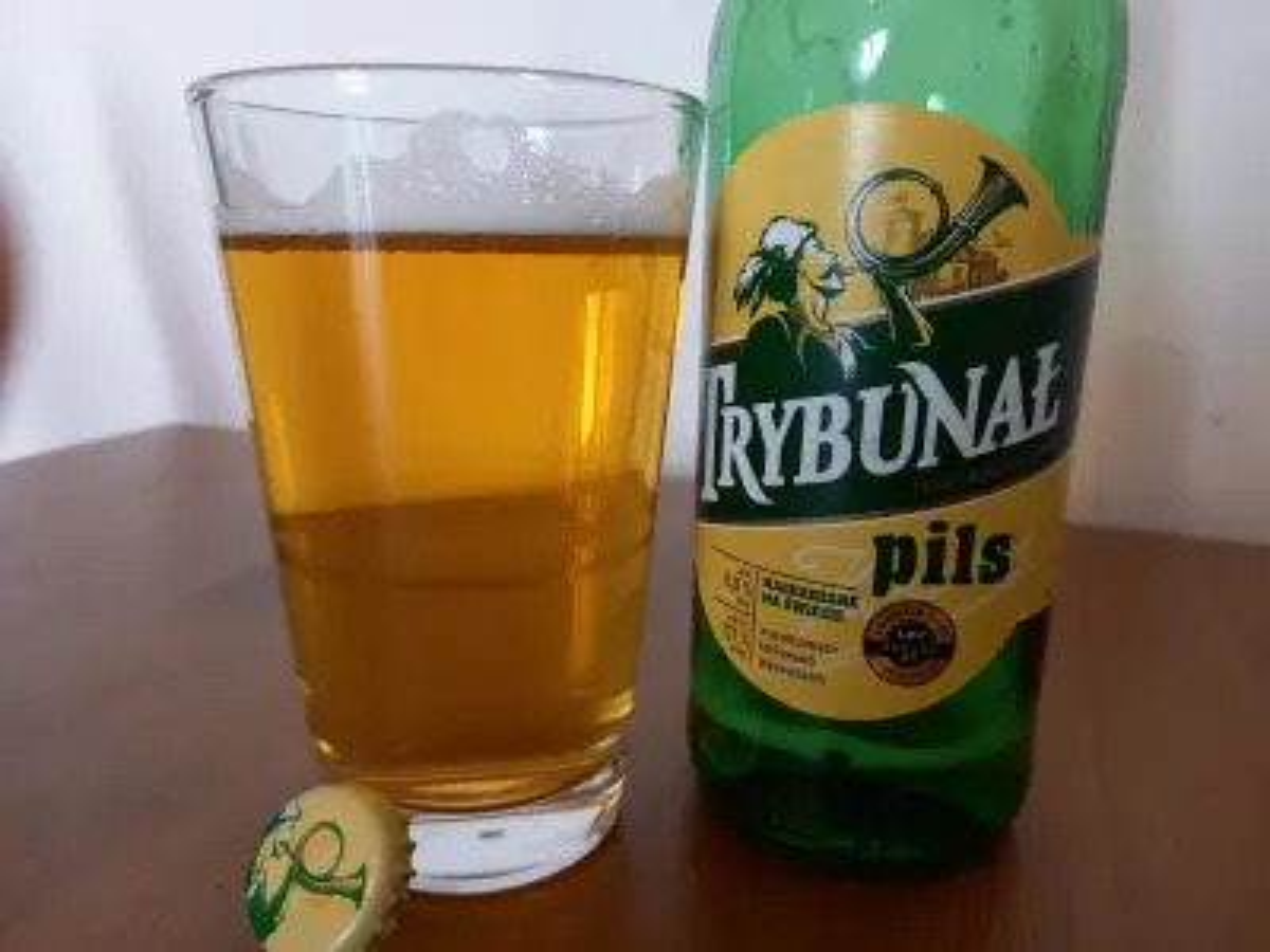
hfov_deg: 69.4
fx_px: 917
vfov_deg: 54.9
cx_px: 635
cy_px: 476
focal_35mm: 25
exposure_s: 1/40
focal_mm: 4.65
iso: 320
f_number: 1.8
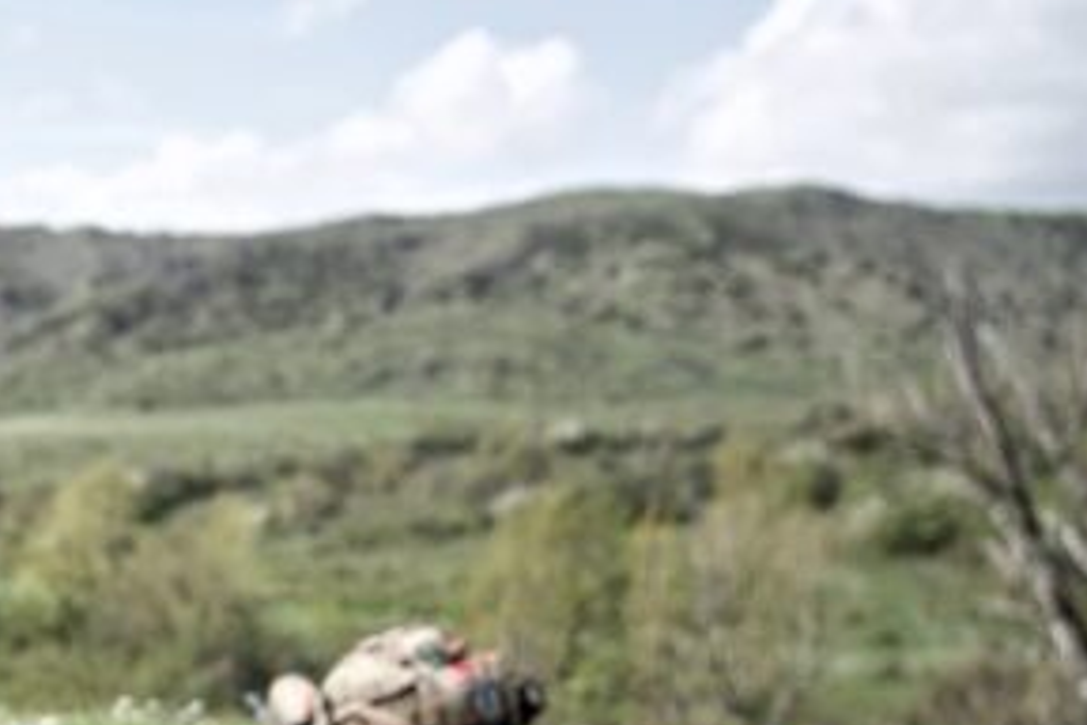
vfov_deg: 20.6
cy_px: 721
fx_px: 1932
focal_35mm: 64
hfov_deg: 26.4
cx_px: -351
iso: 400
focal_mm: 24
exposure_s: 1/2000
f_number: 4
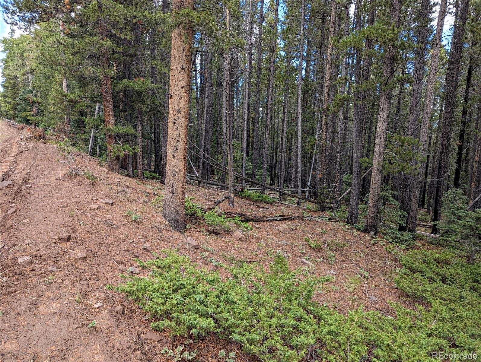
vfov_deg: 56.9
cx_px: 240
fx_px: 334
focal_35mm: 24
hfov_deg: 71.5
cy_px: 181
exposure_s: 1/225
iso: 45
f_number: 1.85
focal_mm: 6.81
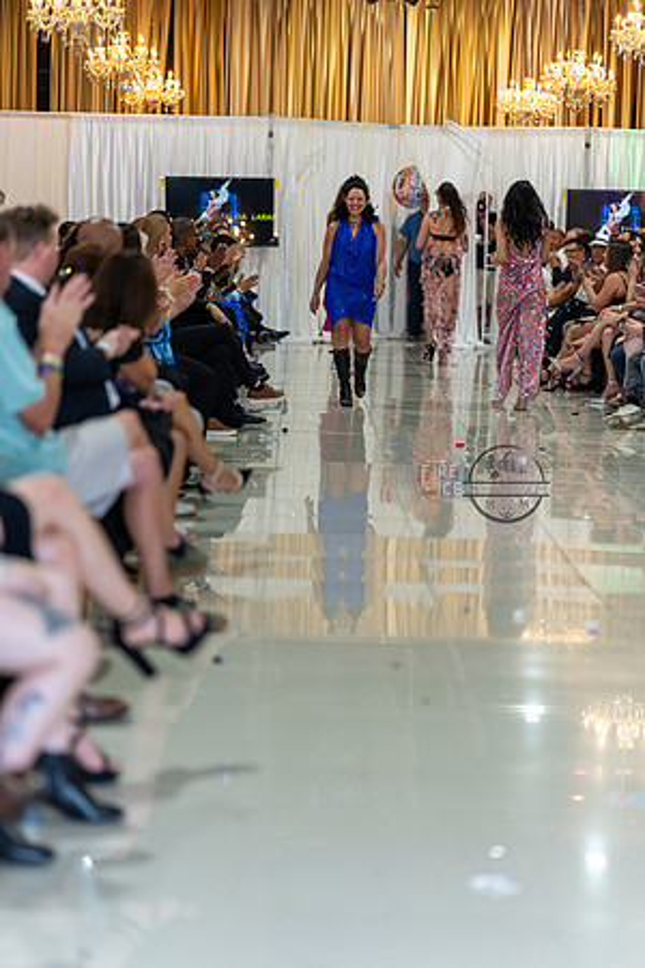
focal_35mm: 85
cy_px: 484
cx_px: 322
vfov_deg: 23.9
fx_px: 2284
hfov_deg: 16.1
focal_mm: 85
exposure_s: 1/160
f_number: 1.4
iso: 100
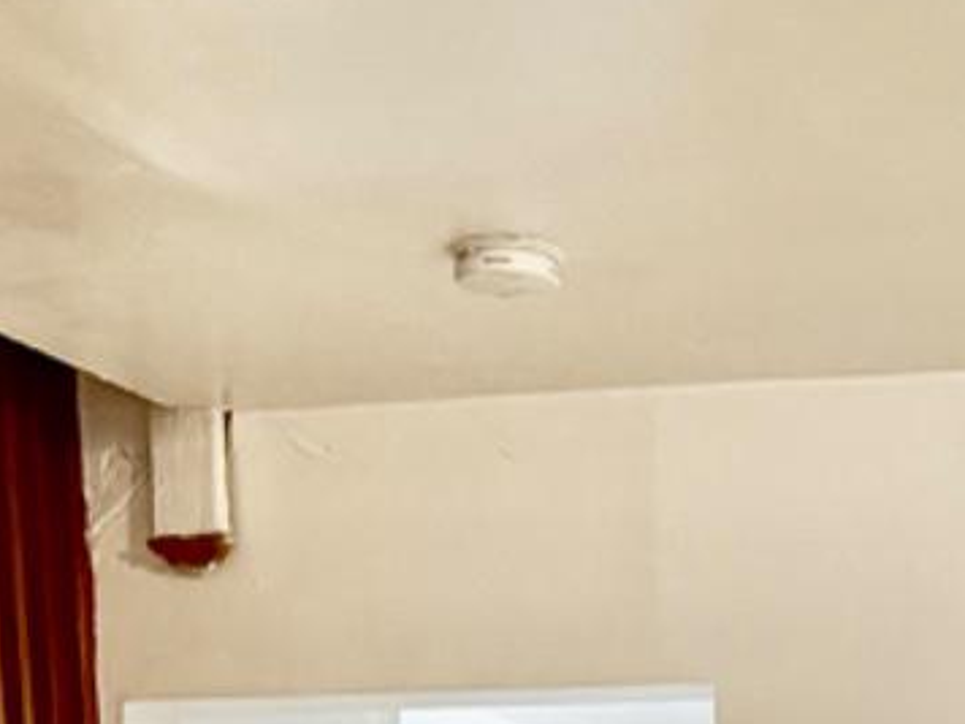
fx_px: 3847
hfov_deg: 13.5
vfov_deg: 10.1
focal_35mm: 138
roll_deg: +1.2
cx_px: 1426
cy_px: 1353
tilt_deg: -1.0
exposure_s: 1/60
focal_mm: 6.76
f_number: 1.78
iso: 500
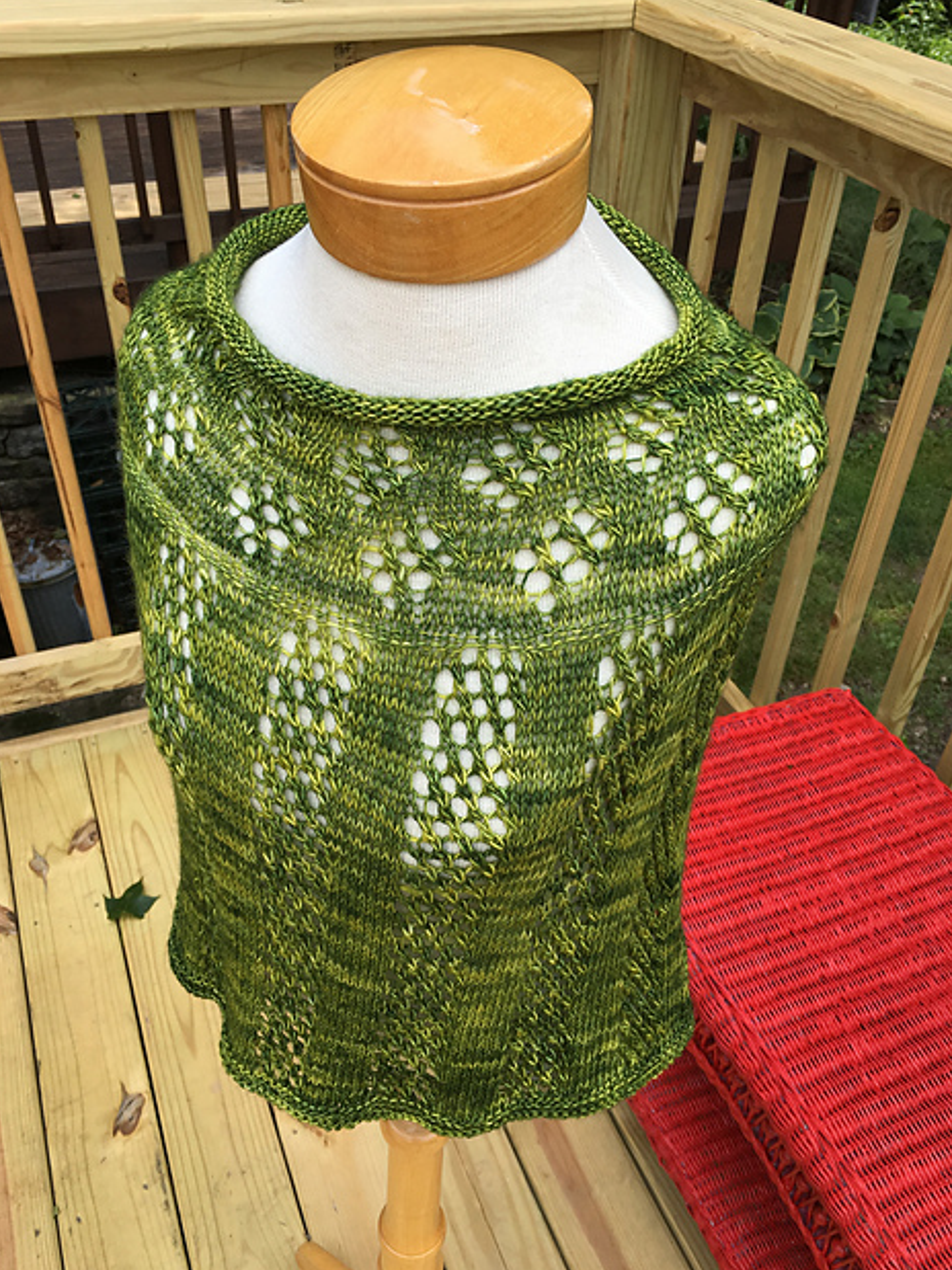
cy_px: 634
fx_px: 1100
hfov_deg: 46.8
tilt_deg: -39.1
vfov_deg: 60.0
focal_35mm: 30
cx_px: 482
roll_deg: -2.5
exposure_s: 1/466
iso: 25
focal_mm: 4.15
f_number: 2.2
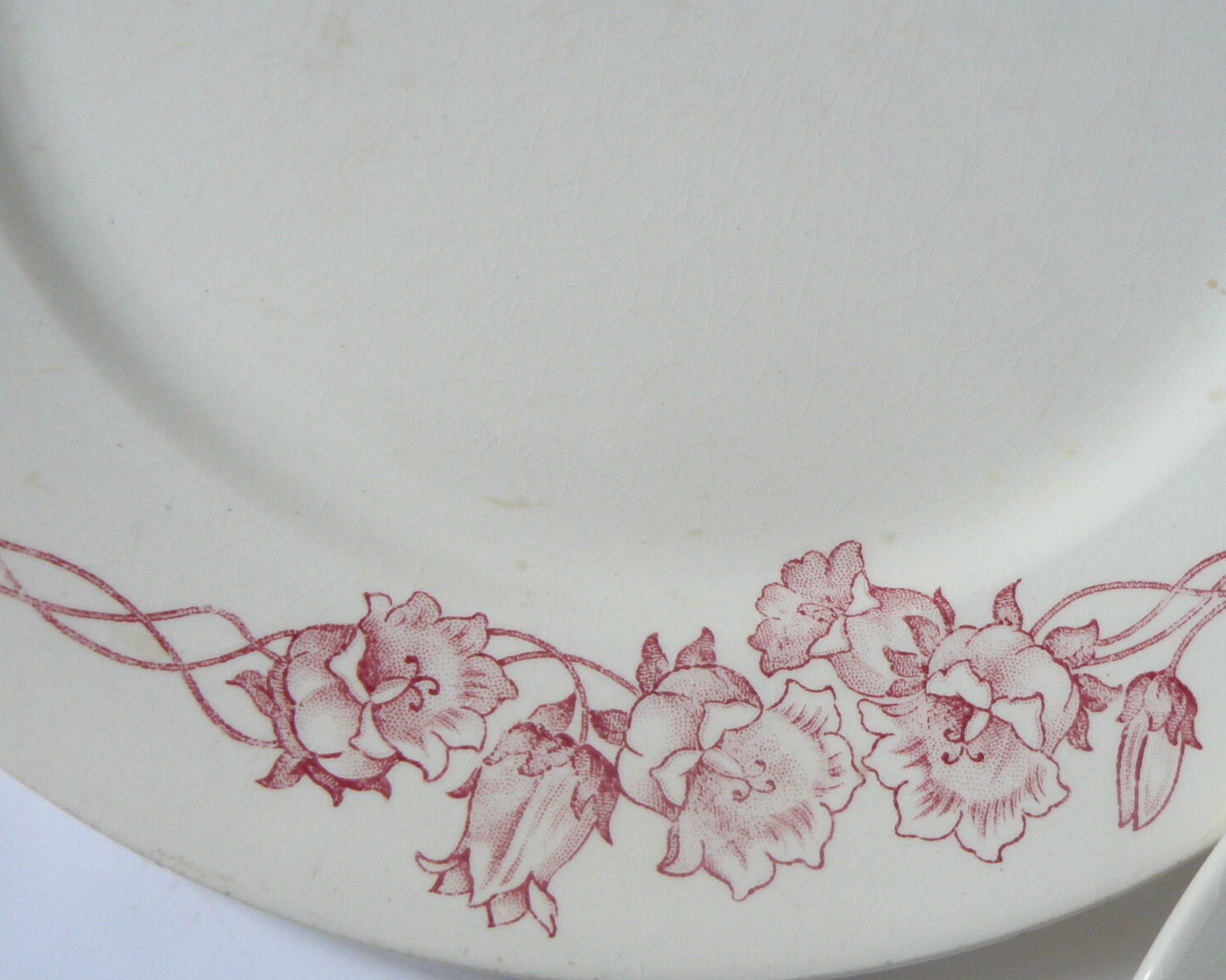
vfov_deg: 31.3
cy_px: 609
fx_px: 1742
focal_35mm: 48
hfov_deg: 38.6
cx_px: 748
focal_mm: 6
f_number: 2.8
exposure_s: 1/15
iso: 200
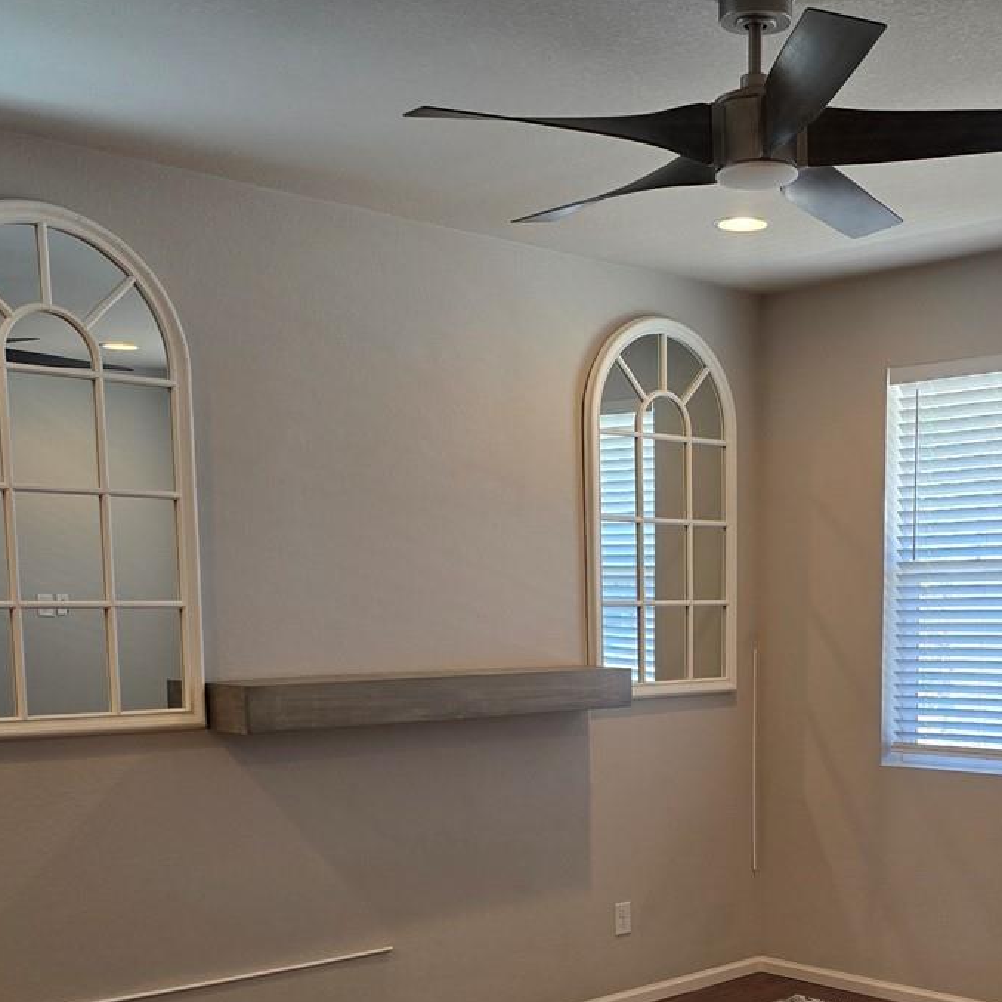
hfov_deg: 34.9
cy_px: 831
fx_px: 1572
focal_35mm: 48
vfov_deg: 34.1
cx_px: 702
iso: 100
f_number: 1.7
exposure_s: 1/120
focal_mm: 6.3
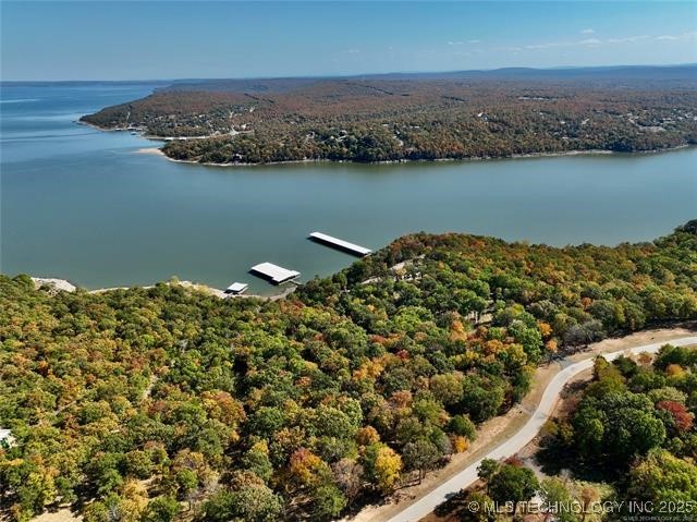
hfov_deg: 71.6
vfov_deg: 56.8
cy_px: 261
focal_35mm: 24
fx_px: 483
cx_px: 348
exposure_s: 1/2000
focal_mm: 12.29
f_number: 2.8
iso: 140
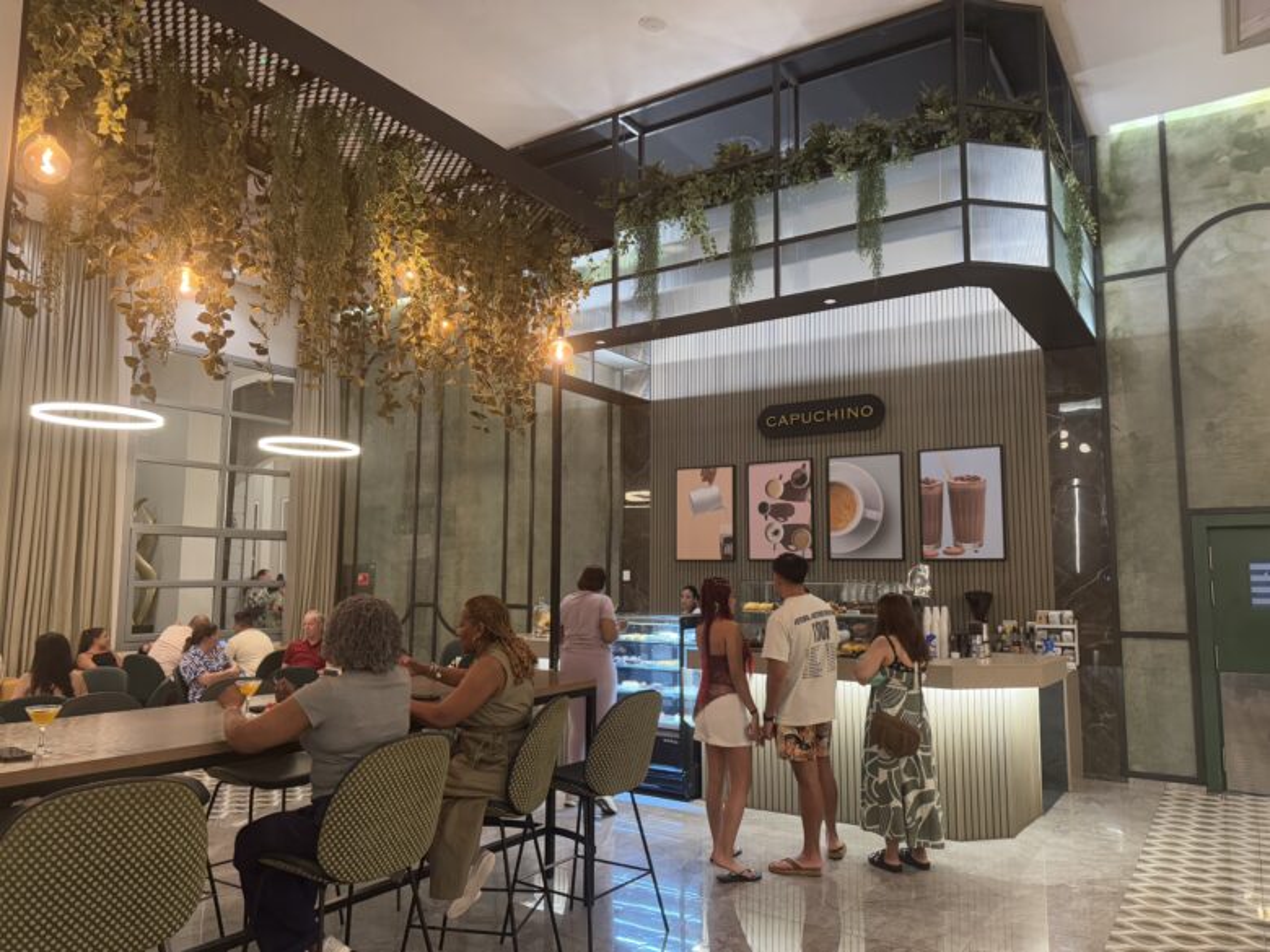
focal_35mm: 24
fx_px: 881
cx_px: 635
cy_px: 476
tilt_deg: +6.3
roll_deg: +0.1
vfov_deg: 56.8
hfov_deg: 71.6
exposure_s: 1/60
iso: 640
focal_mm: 6.76
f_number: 1.78
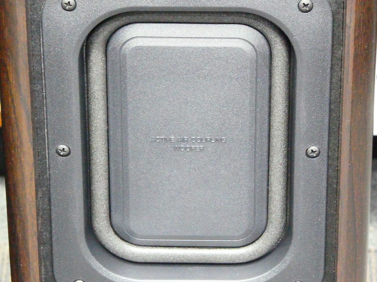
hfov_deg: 10.7
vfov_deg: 8.0
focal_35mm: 185
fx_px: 2015
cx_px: 188
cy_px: 141
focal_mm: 33.2
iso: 3200
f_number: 6.3
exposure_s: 1/5
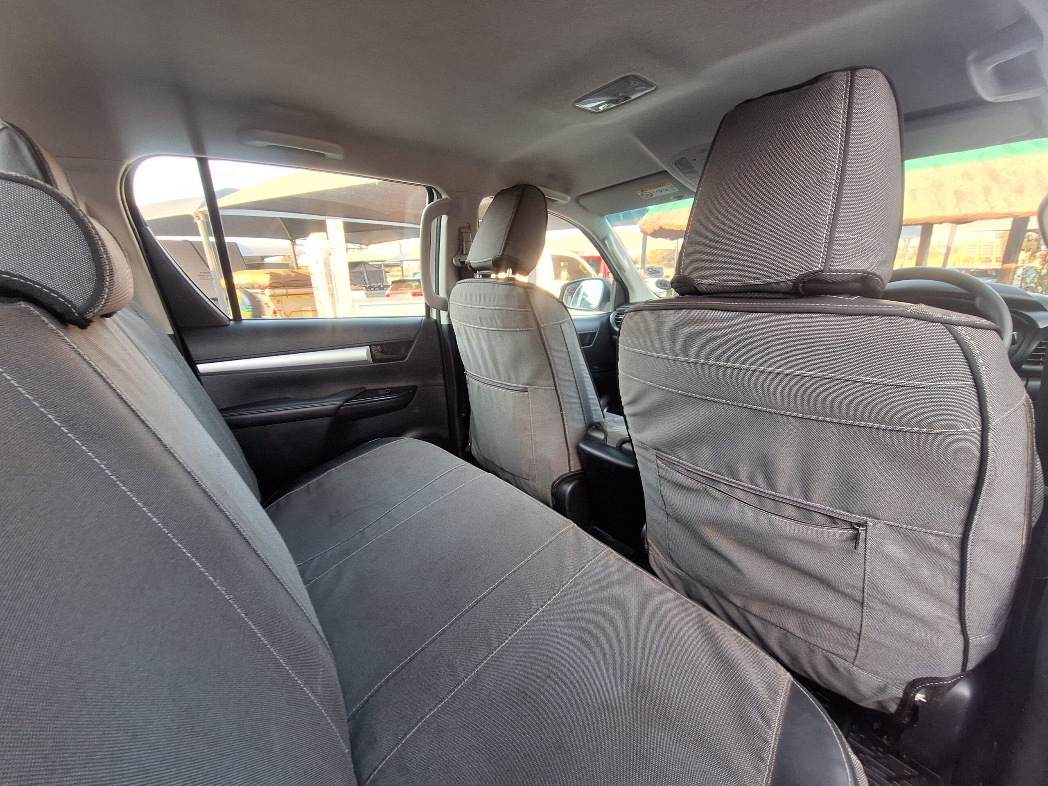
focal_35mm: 13
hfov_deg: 106.2
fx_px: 394
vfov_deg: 89.9
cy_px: 393
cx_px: 524
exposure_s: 1/50
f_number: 2.2
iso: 64
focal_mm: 1.74
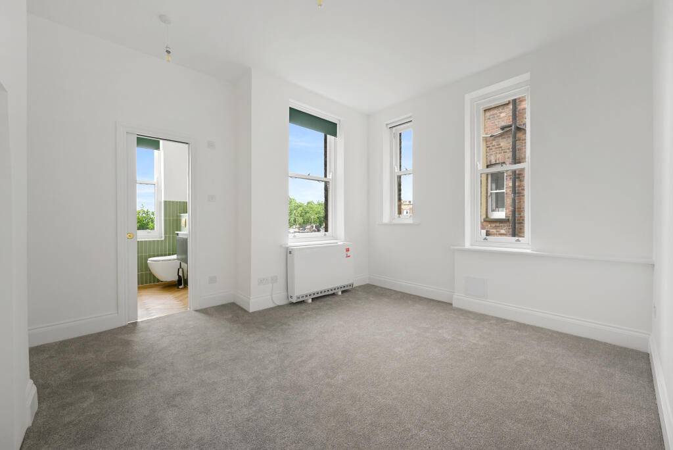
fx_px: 262
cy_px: 225
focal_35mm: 14
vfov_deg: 81.3
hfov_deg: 104.2
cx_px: 336
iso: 250
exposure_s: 1/10
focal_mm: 14
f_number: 8
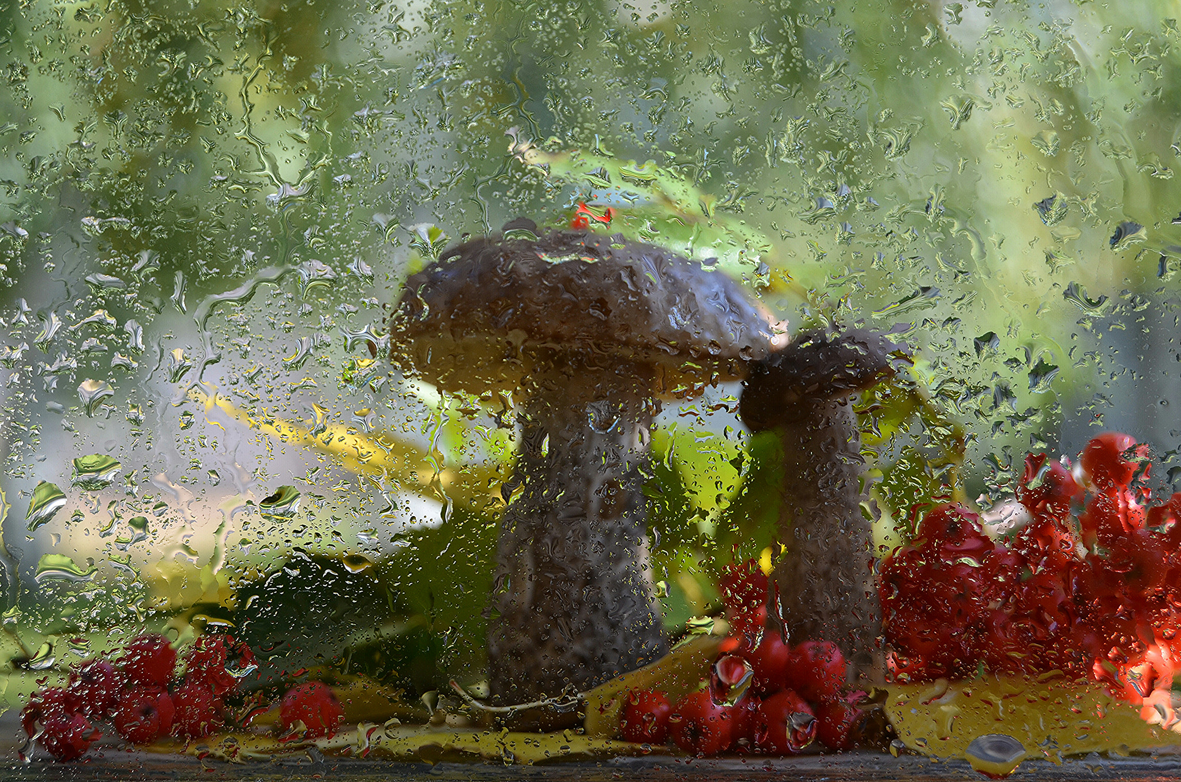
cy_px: 391
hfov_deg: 24.7
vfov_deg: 16.5
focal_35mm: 82
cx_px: 590
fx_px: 2701
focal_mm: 55
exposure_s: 1/160
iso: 200
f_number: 6.3
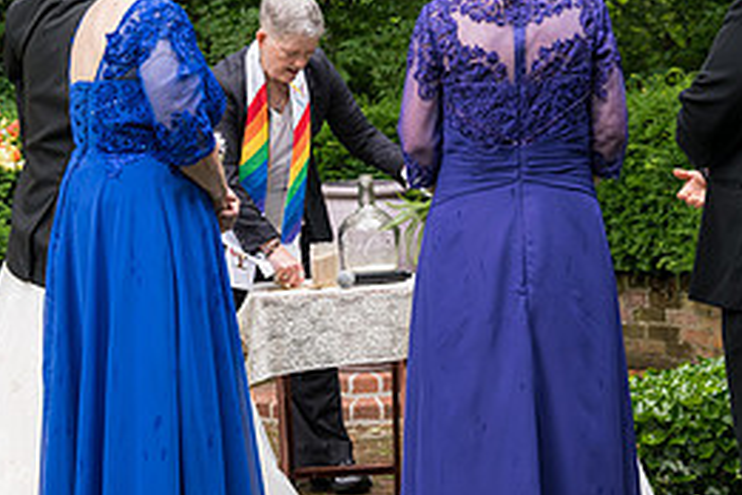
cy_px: 169
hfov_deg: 20.4
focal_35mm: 100
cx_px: 355
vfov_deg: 13.7
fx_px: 2061
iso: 1000
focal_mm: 45
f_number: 4
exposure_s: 1/400
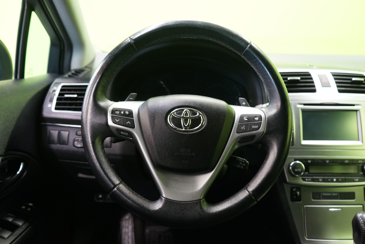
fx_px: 294
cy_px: 122
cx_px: 182
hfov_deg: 63.7
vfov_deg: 45.0
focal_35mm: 29
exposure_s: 1/20
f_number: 4
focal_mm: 29
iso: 1600
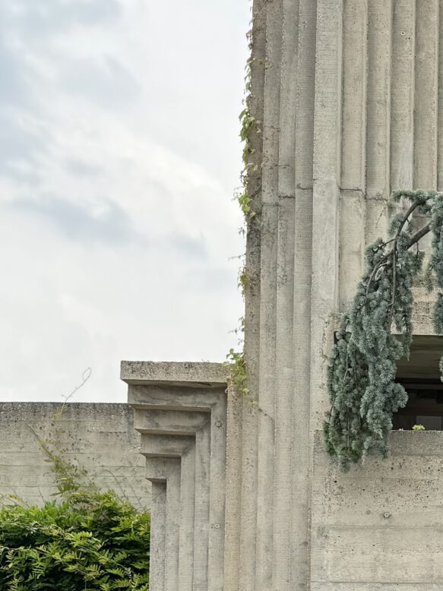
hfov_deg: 17.2
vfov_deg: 23.3
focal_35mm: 79
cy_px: 646
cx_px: 620
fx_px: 1349
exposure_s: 1/1193
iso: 80
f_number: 1.78
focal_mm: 6.76
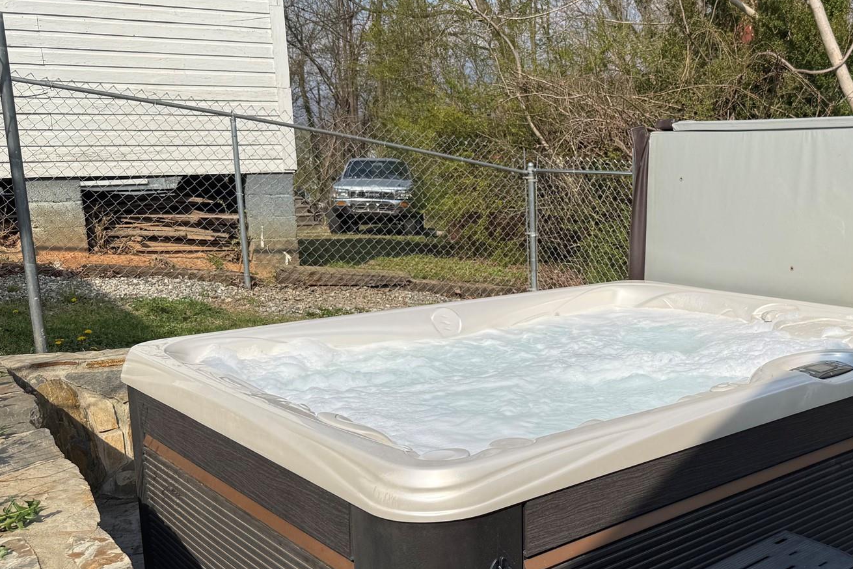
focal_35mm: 39
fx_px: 924
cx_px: 643
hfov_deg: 47.6
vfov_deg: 34.1
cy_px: 335
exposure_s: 1/6711
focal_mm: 6.76
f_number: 1.78
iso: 80
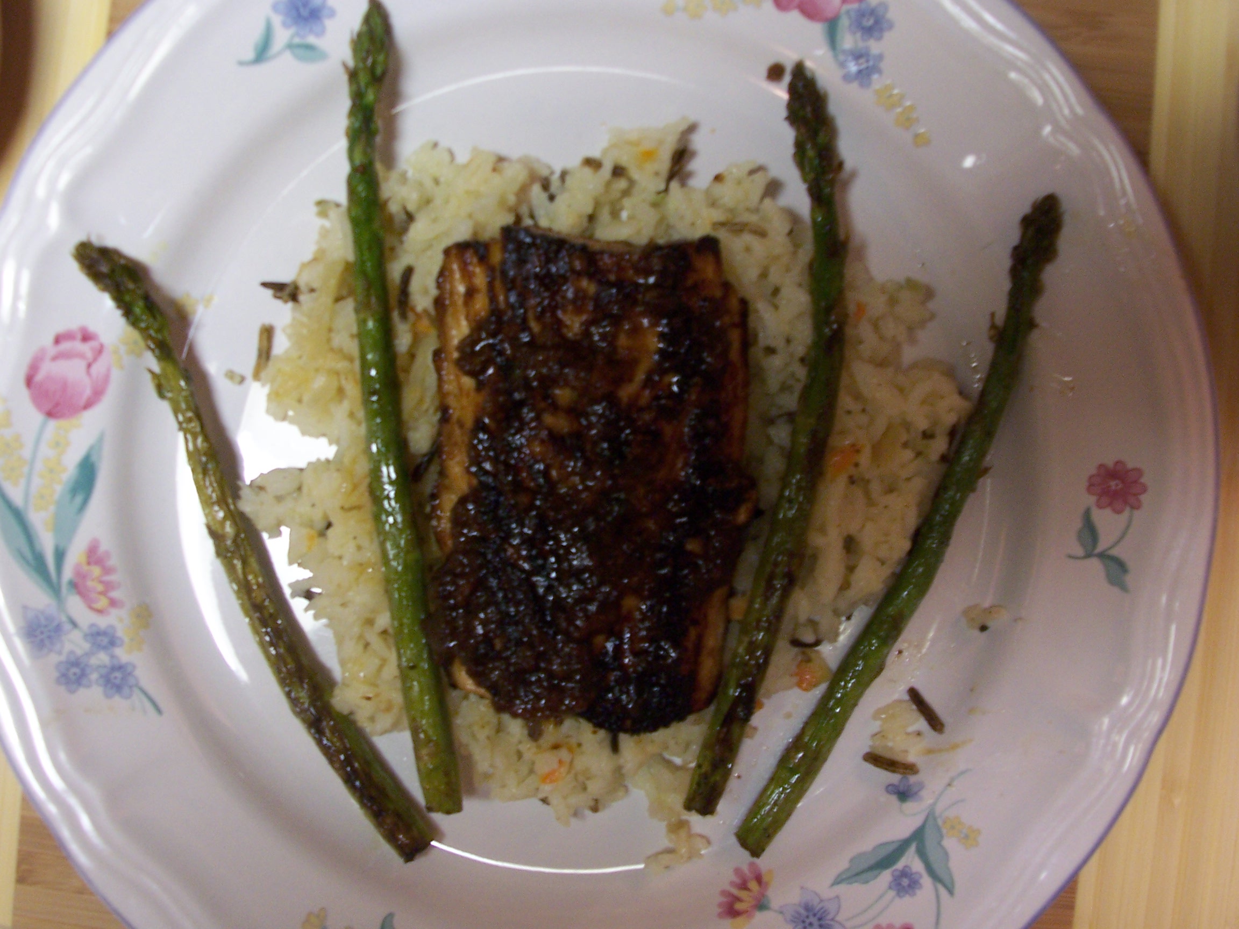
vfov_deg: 34.3
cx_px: 620
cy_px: 464
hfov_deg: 44.8
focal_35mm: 42
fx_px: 1503
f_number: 2.8
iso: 140
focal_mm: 7.2
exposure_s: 1/8
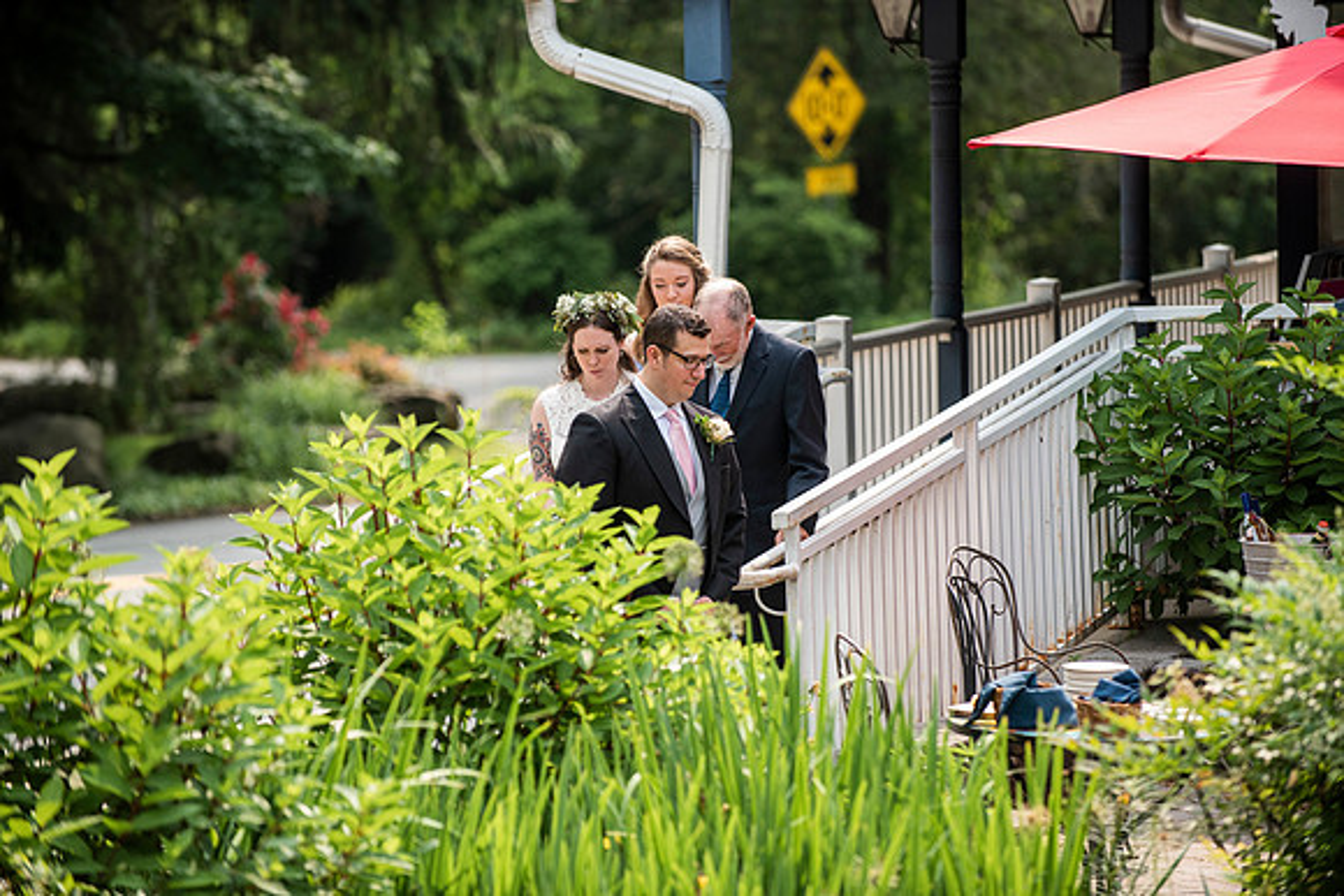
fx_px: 7468
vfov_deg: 6.9
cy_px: 448
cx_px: 672
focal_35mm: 200
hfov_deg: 10.3
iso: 640
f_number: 3.5
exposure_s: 1/2000
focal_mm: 200
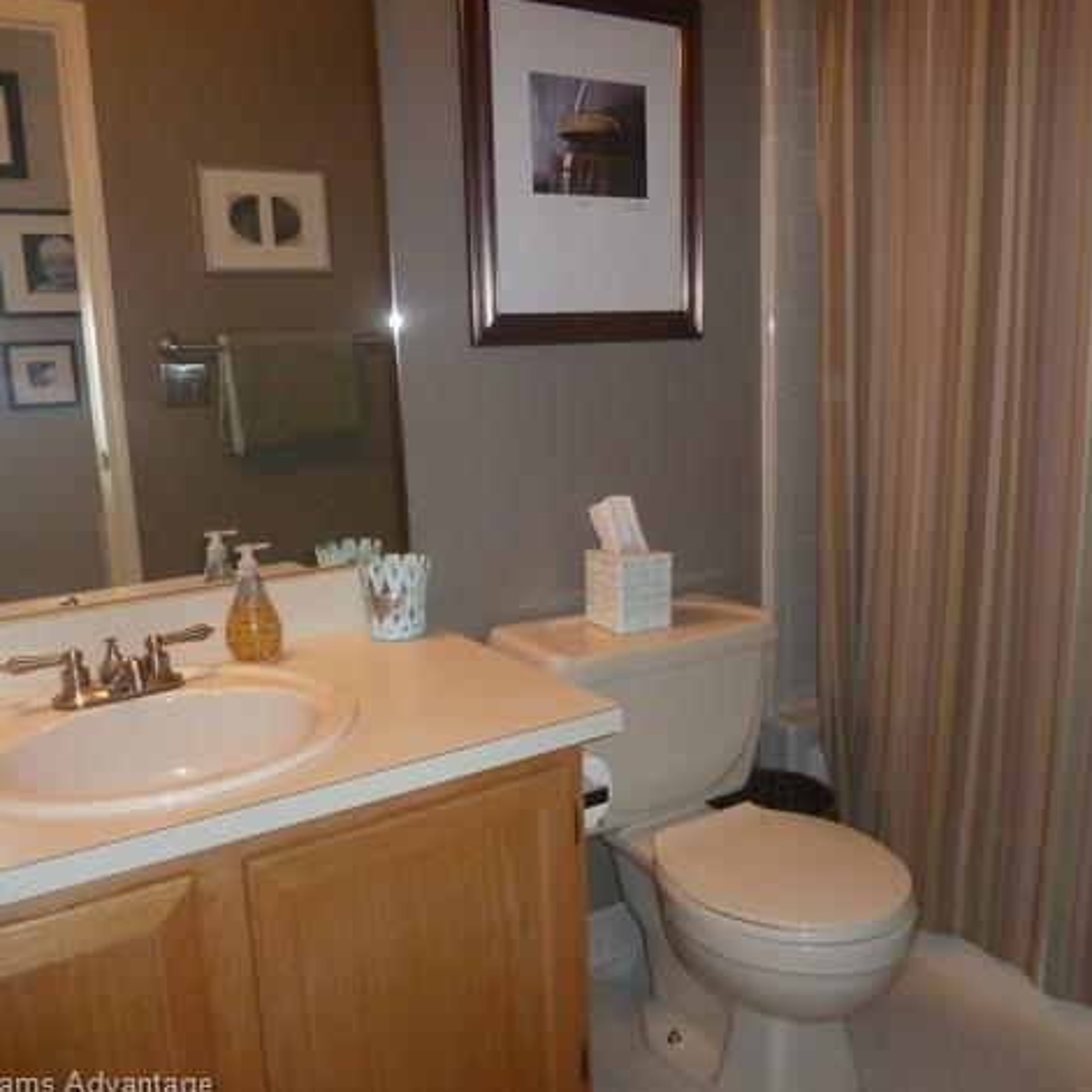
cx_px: 594
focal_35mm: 30
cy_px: 549
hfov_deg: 54.0
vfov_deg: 54.0
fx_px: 1071
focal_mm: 4.1
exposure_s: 1/30
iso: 250
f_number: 3.3
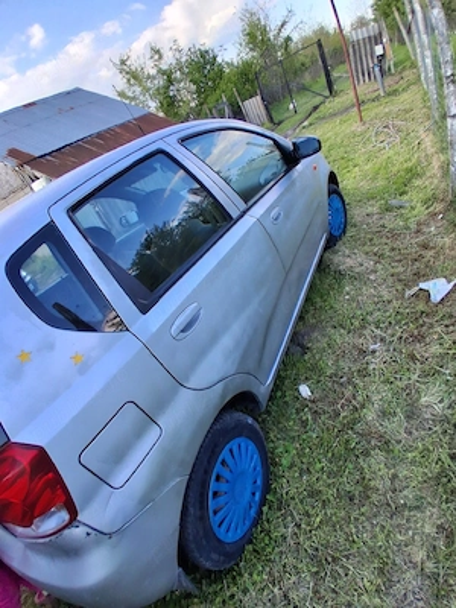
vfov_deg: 91.0
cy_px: 304
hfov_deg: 74.7
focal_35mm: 17
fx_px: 299
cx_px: 228
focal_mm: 1.4
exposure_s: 1/333
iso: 50
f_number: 2.2
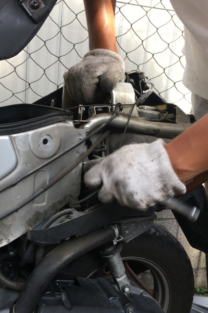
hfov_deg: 32.6
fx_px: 355
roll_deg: -7.6
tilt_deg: -15.7
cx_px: 90
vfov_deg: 47.0
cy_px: 193
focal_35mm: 41
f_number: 2.2
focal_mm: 4.15
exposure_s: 1/120
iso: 32
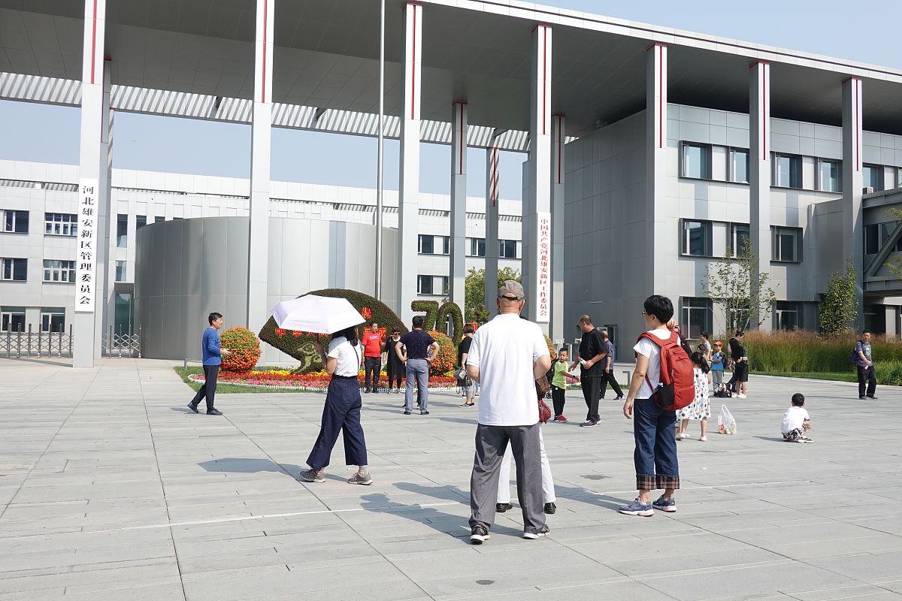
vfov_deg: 38.9
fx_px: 852
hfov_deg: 55.8
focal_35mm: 34
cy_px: 300
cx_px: 451
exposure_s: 1/400
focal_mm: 12.51
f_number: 7.1
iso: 200
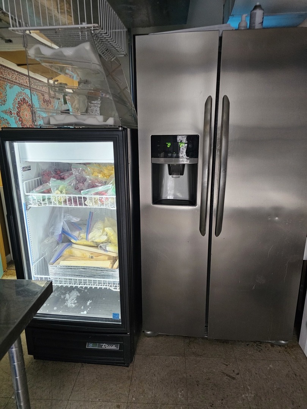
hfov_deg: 58.9
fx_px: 272
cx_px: 154
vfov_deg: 73.9
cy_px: 204
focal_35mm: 23
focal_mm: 6.3
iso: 640
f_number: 1.7
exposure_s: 1/120
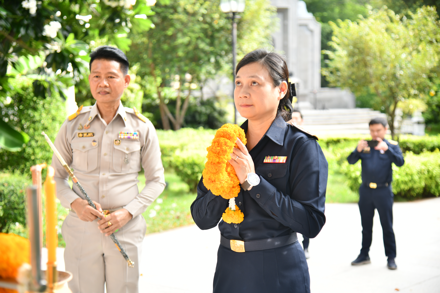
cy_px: 146
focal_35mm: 62
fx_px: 758
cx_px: 220
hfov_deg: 32.4
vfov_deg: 21.9
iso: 200
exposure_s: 1/100
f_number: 4
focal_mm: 62
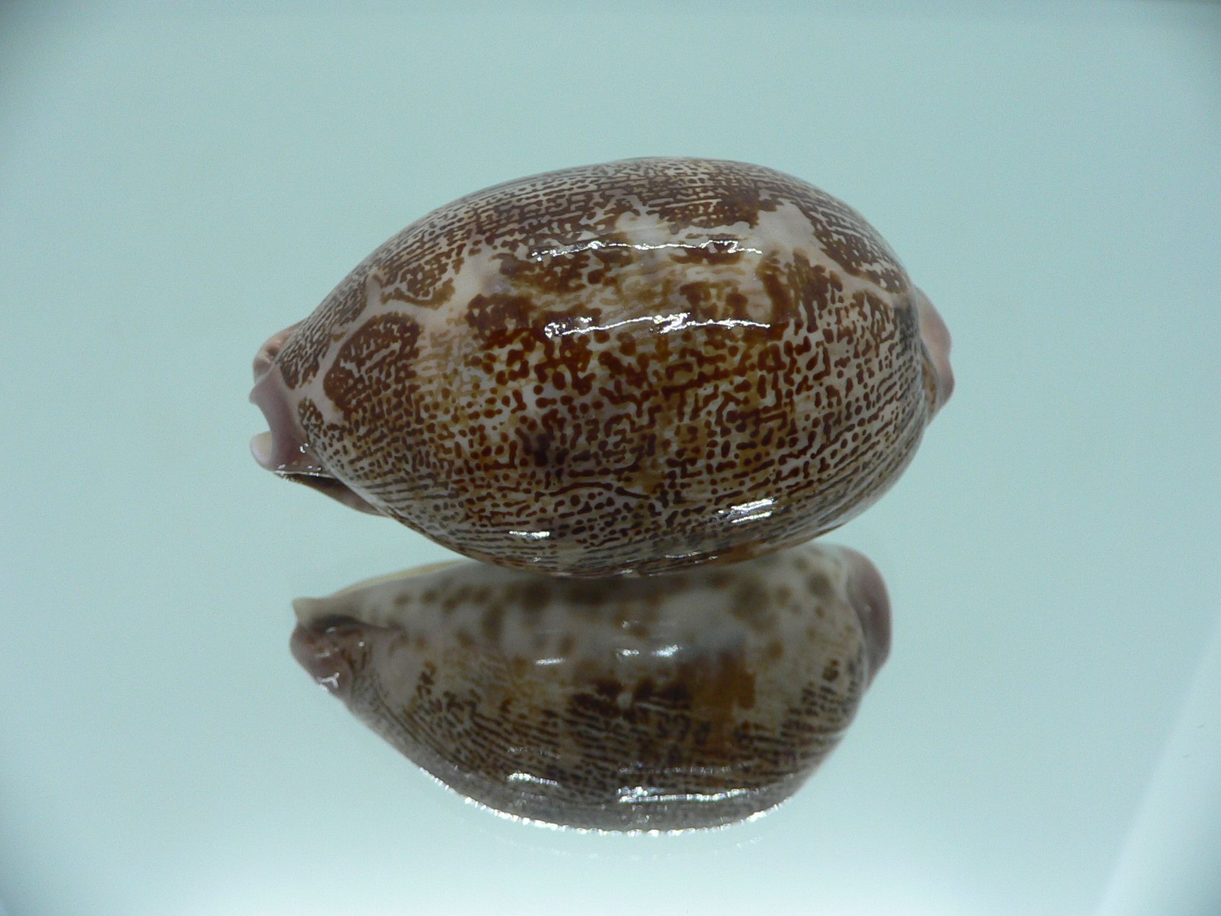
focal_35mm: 35
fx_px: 1235
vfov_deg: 40.7
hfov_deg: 52.6
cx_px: 610
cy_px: 458
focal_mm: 4.6
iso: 100
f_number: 2.8
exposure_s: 1/60
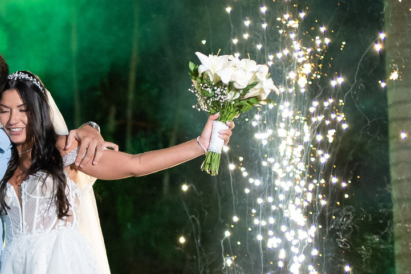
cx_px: -14
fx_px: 1484
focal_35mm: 130
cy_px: 186
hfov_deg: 15.4
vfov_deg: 10.5
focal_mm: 35
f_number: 1.4
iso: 4000
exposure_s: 1/640
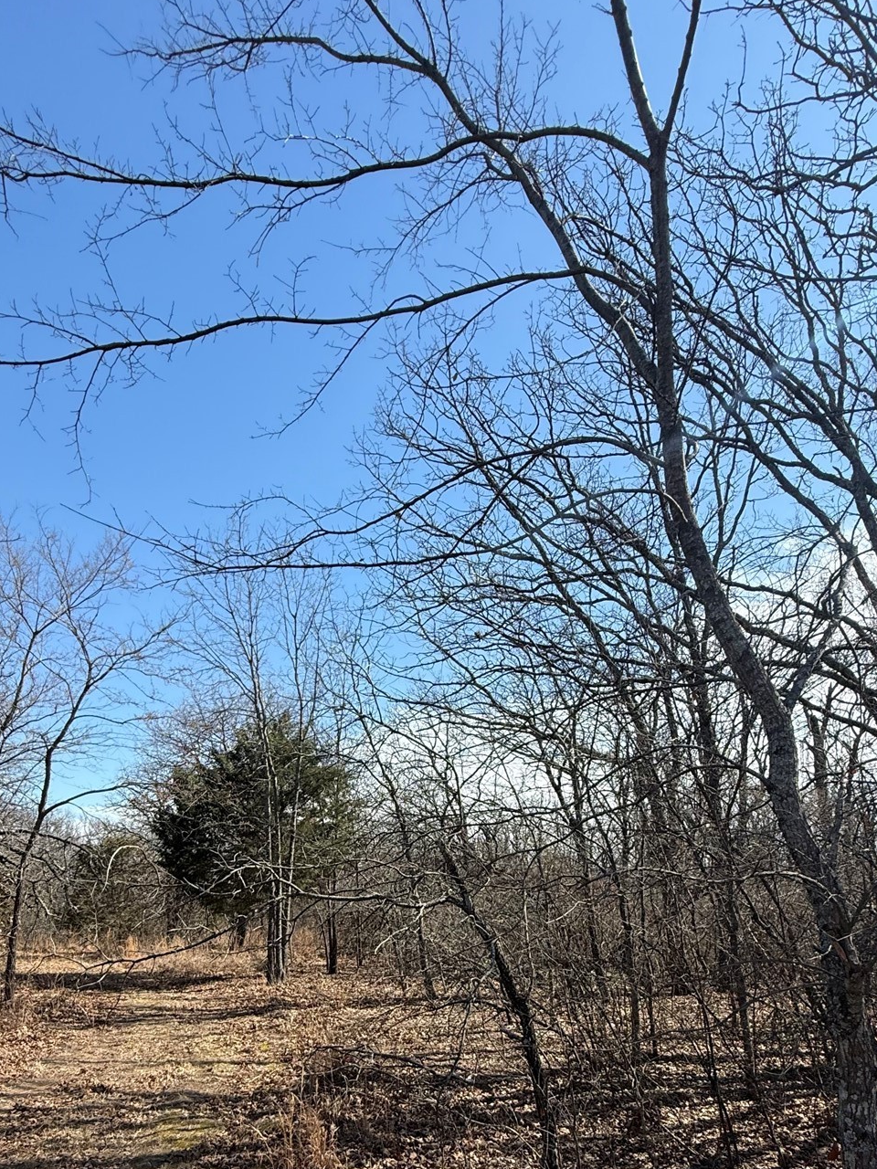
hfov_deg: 63.4
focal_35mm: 21
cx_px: 404
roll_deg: -2.2
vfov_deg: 75.3
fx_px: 709
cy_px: 821
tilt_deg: +7.2
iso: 50
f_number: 2.2
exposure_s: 1/1167
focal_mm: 2.22
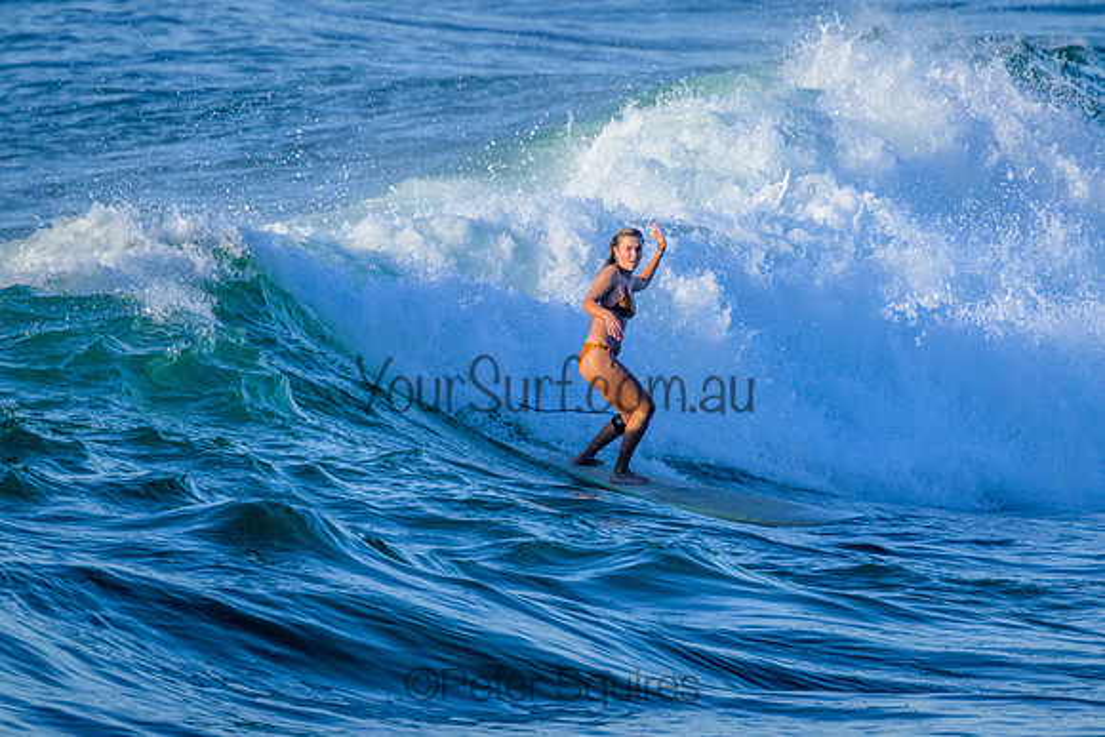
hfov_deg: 2.3
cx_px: 621
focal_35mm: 899
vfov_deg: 1.5
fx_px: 27588
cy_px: 353
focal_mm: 800
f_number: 11
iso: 1400
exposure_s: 1/2000
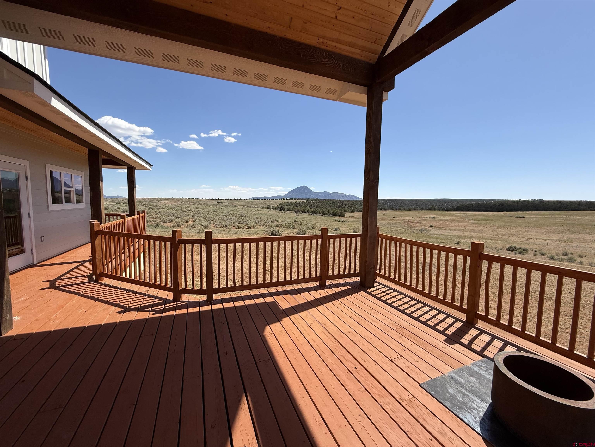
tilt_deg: -3.7
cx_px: 298
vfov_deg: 85.7
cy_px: 224
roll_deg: -0.8
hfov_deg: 102.1
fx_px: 241
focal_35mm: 14
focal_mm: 2.22
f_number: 2.2
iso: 50
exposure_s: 1/2611
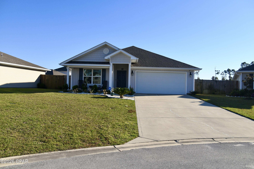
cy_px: 84
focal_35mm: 28
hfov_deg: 65.5
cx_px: 127
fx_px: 197
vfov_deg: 46.4
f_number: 4.5
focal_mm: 24
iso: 800
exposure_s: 1/6400
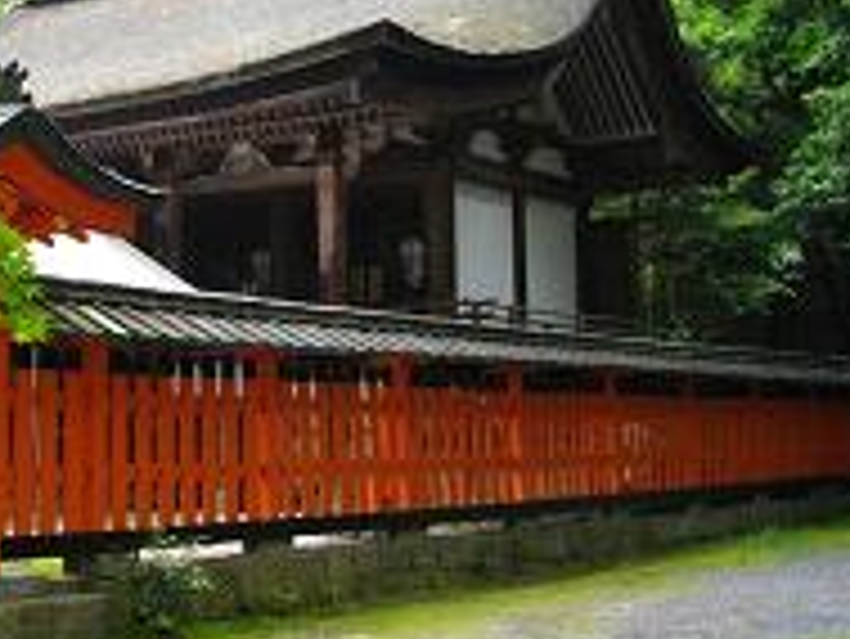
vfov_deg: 22.1
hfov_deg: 28.7
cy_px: 180
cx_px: 173
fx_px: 1622
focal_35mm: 66
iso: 400
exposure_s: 1/80
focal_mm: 5.7
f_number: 2.9
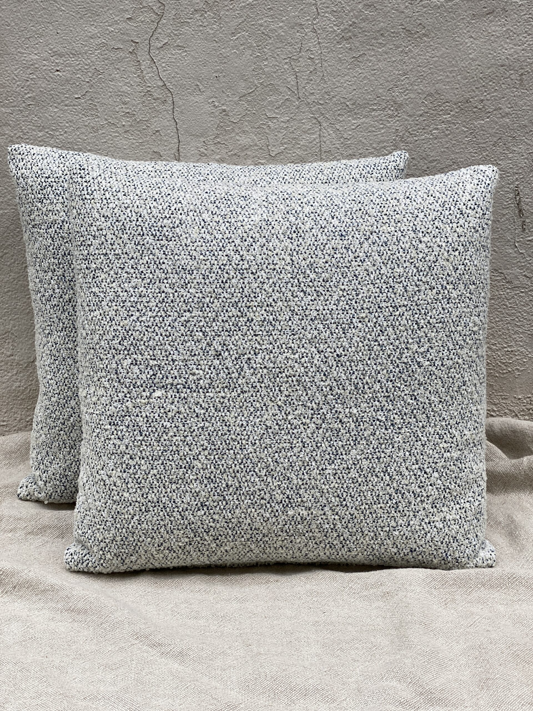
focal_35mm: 52
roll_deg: +1.9
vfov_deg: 36.8
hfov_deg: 28.0
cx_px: 266
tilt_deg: -18.7
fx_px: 1068
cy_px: 356
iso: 20
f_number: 2
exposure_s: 1/123
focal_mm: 6
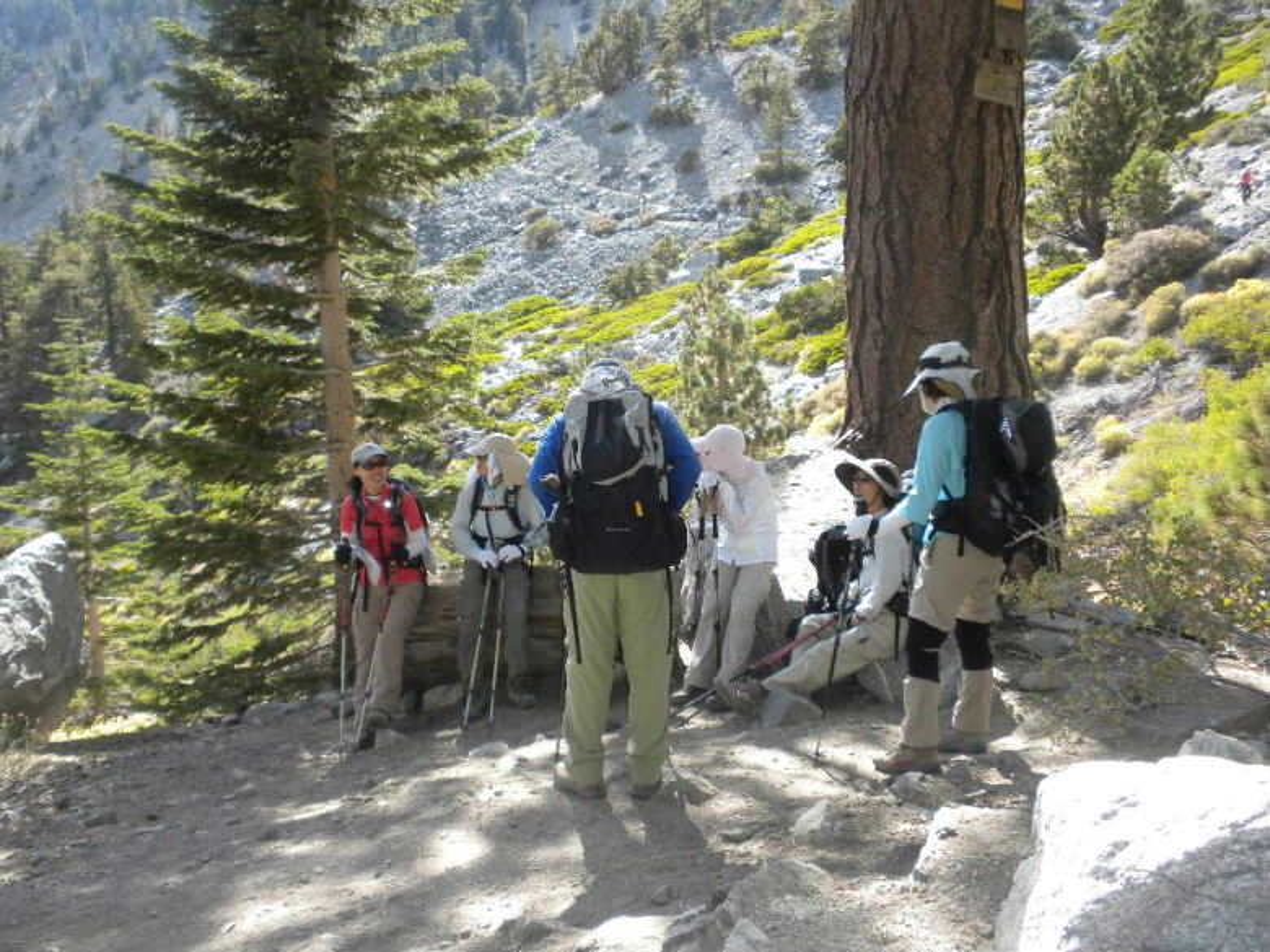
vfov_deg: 38.7
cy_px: 476
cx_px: 635
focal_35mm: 37
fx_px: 1357
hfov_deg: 50.1
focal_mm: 6.6
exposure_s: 1/385
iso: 200
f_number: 3.5
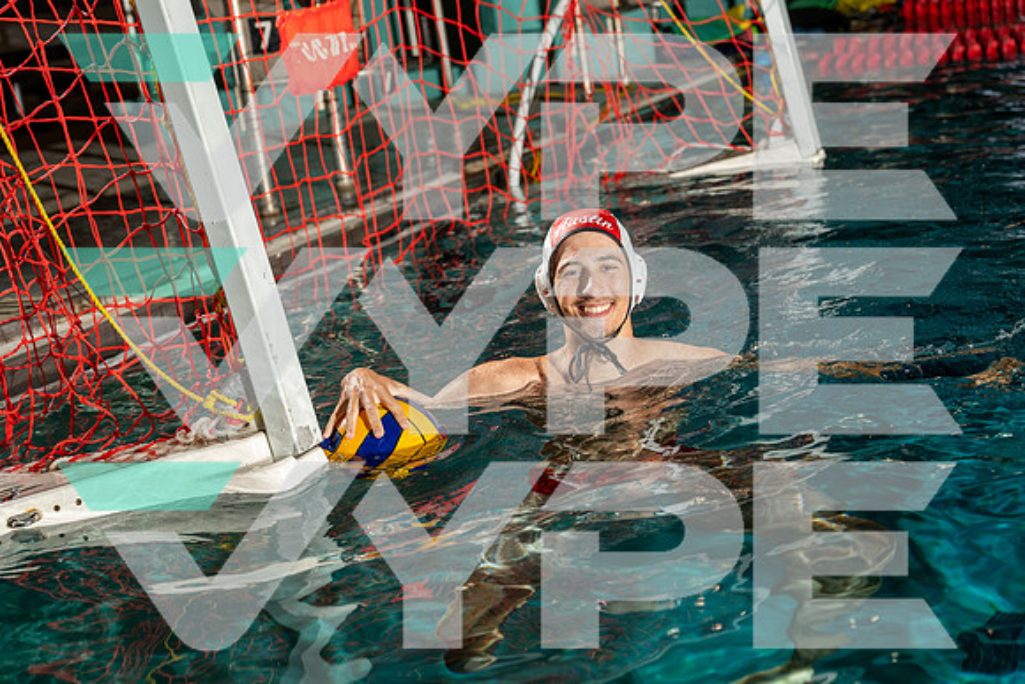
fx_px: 1652
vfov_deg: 23.4
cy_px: 342
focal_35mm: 58
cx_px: 512
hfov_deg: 34.5
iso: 100
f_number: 4
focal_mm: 58
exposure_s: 1/250
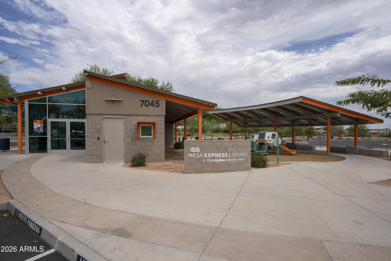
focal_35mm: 19
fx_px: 206
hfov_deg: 86.9
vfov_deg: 64.6
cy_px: 130
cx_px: 196
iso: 100
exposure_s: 1/200
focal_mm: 19
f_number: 10
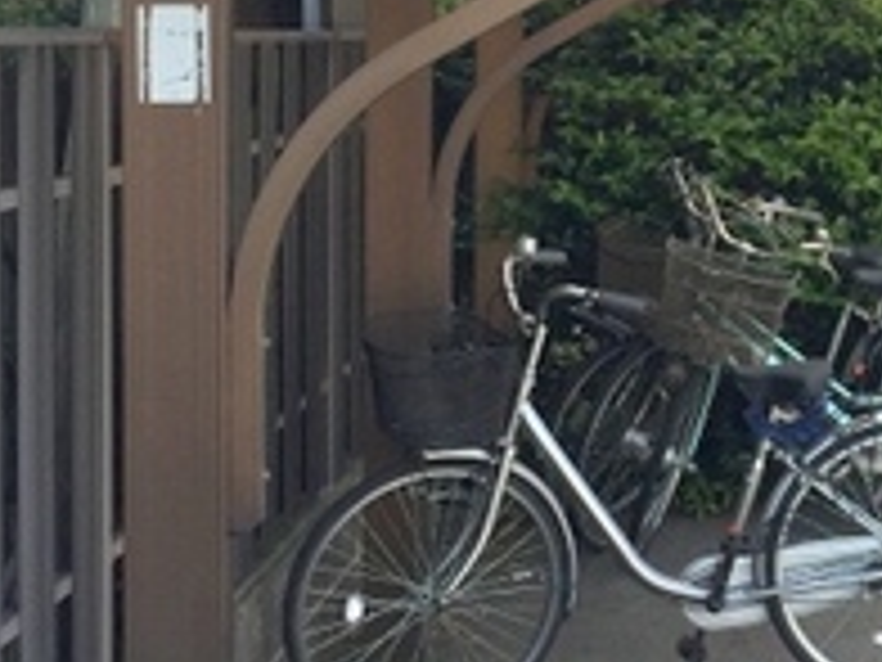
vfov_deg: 16.6
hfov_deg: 21.5
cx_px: 806
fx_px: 2268
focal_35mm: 89
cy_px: 239
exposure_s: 1/370
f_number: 2.2
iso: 32
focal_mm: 4.15
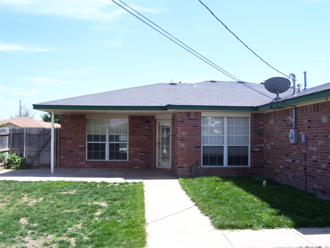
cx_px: 165
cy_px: 124
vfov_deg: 38.7
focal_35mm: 37
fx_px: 353
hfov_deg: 50.1
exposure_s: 1/250
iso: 80
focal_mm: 6
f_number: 4.8
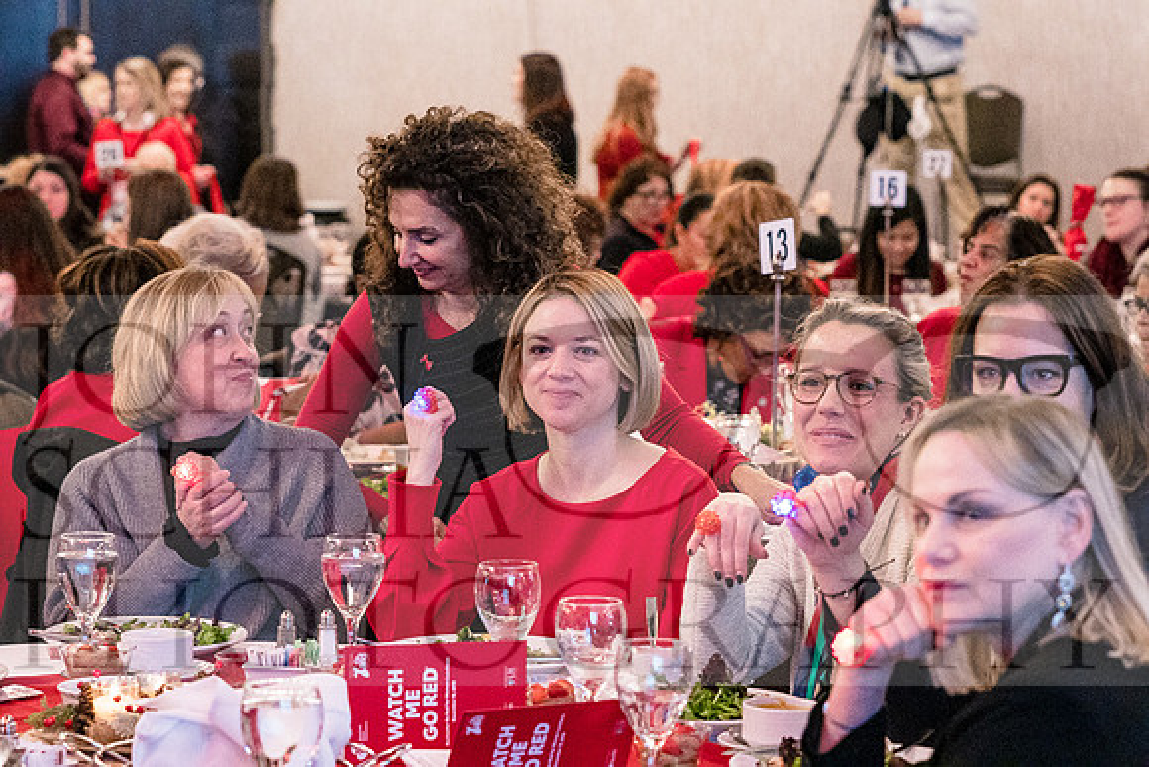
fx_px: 3352
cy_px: 384
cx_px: 574
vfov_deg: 13.0
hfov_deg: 19.5
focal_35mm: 105
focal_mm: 70
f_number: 4
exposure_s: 1/100
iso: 6400
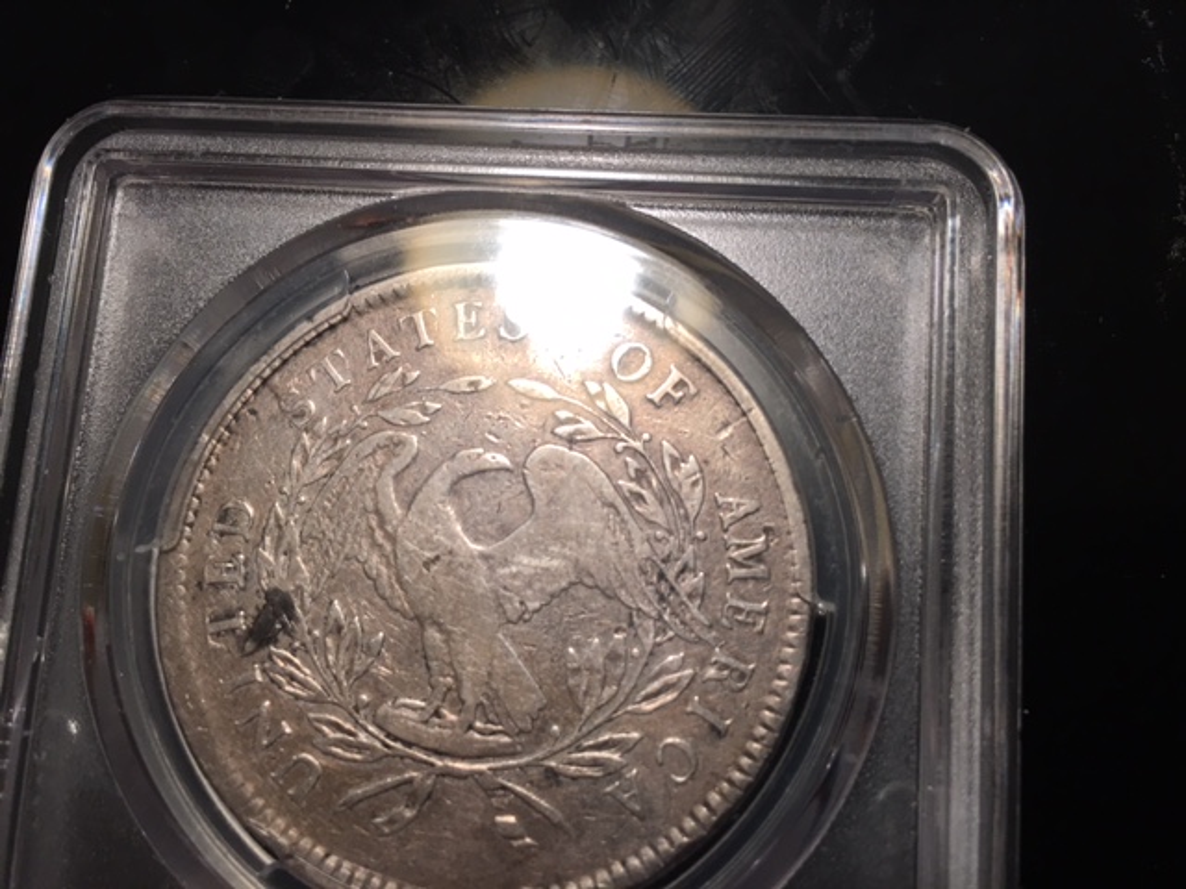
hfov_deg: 61.7
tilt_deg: -79.3
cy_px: 444
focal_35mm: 29
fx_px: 994
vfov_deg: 48.2
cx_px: 593
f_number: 2.2
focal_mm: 4.15
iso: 25
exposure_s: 1/30
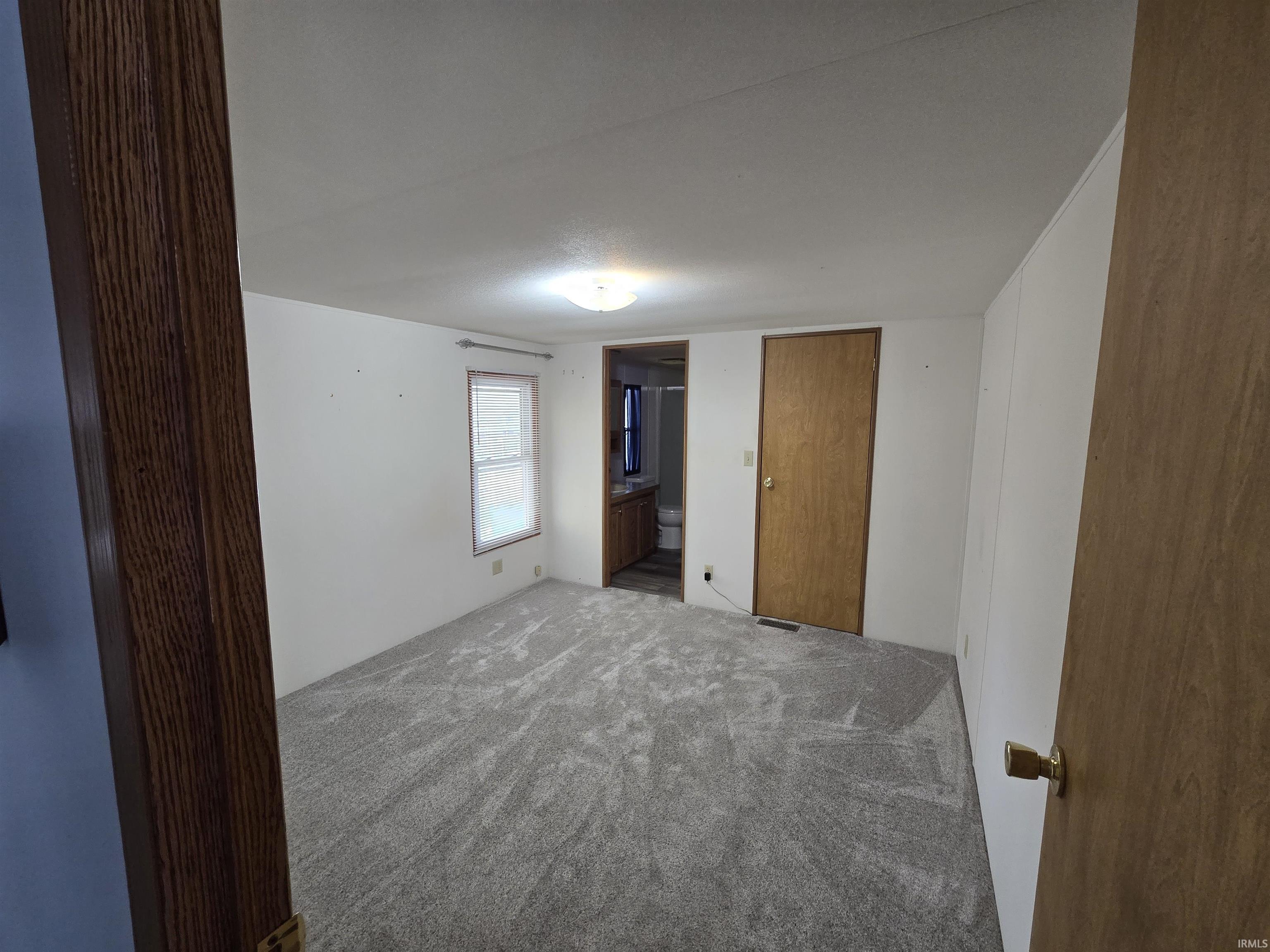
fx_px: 477
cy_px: 476
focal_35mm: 13
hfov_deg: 106.2
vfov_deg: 89.9
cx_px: 635
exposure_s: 1/60
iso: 200
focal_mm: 2.2
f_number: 2.2
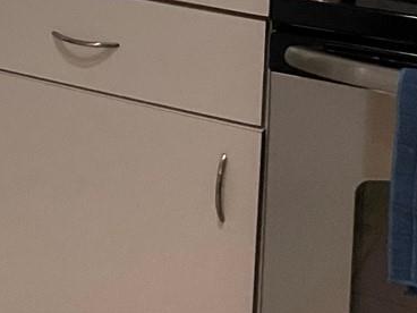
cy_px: -246
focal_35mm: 126
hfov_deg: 13.7
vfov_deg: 11.0
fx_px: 1518
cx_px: -364
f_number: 1.8
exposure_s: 1/120
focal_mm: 3
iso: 64
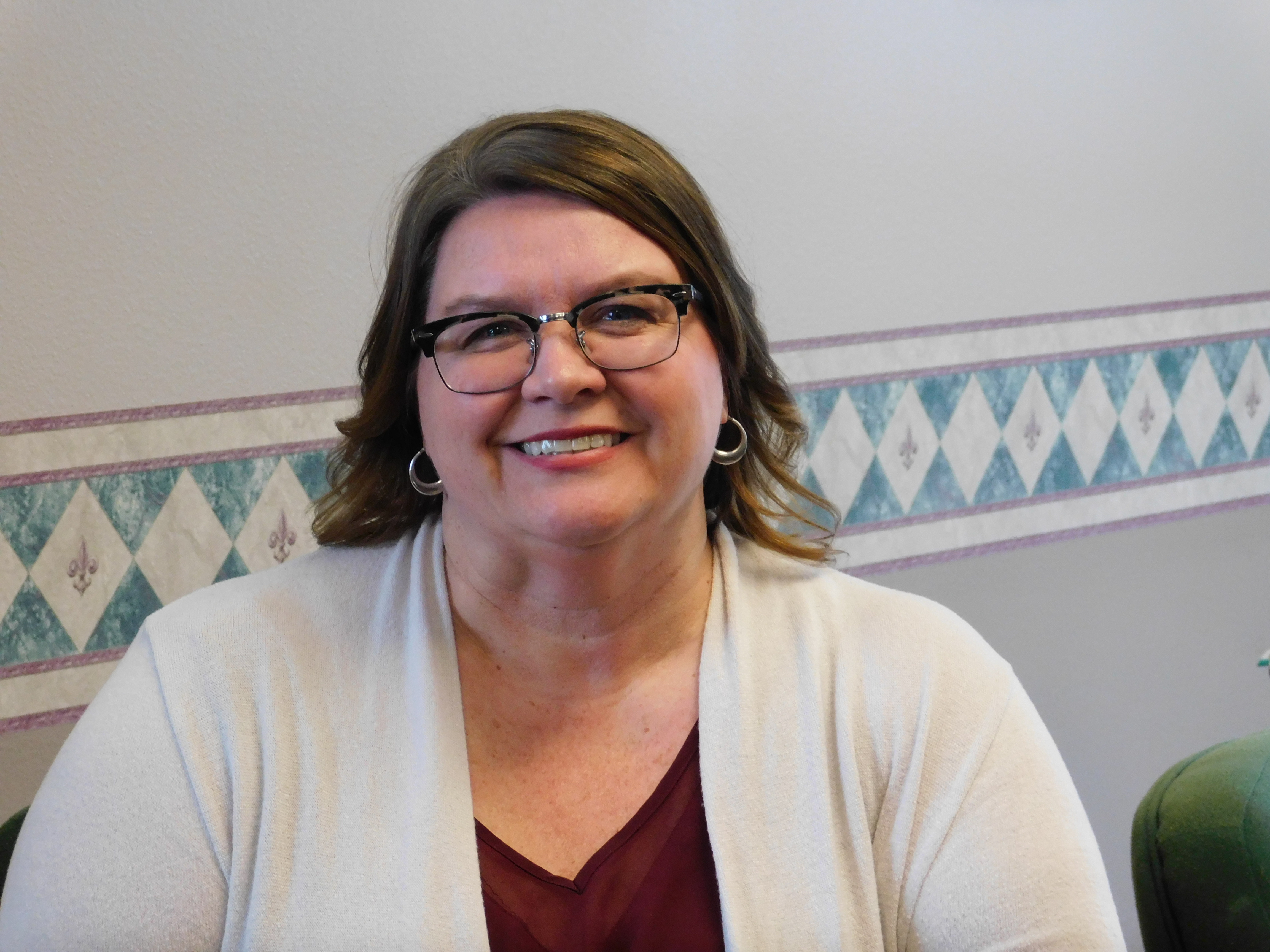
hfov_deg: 13.3
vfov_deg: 10.0
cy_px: 476
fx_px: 5430
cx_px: 635
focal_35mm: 148
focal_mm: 26.3
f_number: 5.1
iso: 320
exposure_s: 1/30
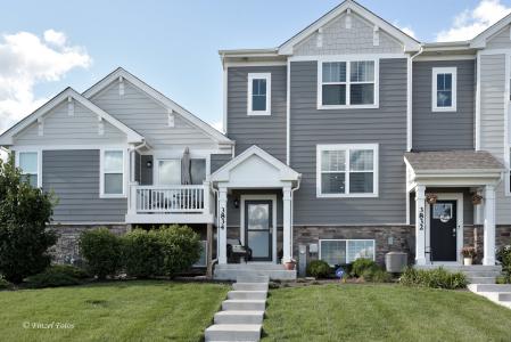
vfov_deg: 41.2
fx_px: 454
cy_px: 171
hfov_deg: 58.7
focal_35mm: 32
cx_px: 256
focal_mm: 32
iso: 400
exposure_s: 1/200
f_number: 11
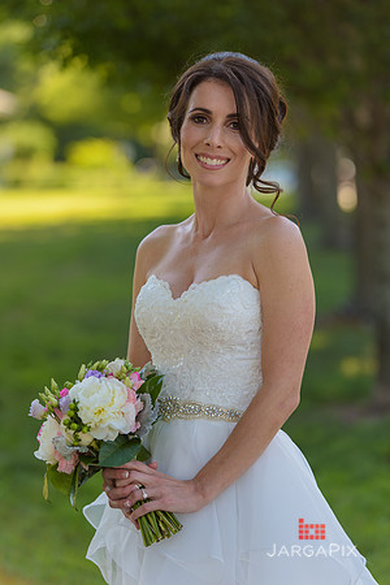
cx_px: 195
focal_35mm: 135
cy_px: 292
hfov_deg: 10.2
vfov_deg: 15.2
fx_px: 2194
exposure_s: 1/500
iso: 200
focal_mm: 135
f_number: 3.2
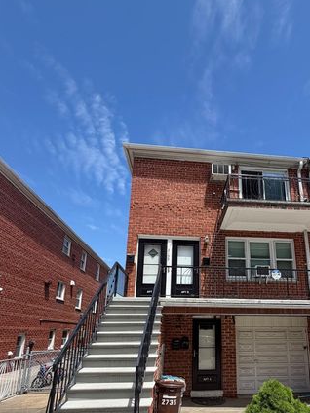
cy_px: 270
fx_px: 263
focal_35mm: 22
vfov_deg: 74.4
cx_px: 211
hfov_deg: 59.4
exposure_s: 1/770
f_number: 2.2
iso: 25
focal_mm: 2.22
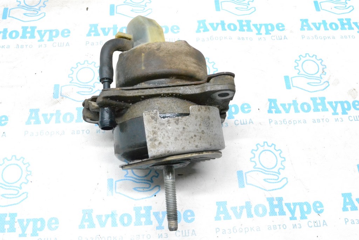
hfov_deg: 53.1
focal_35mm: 36
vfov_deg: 36.9
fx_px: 359
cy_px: 120
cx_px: 180
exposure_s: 1/160
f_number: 9
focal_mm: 24
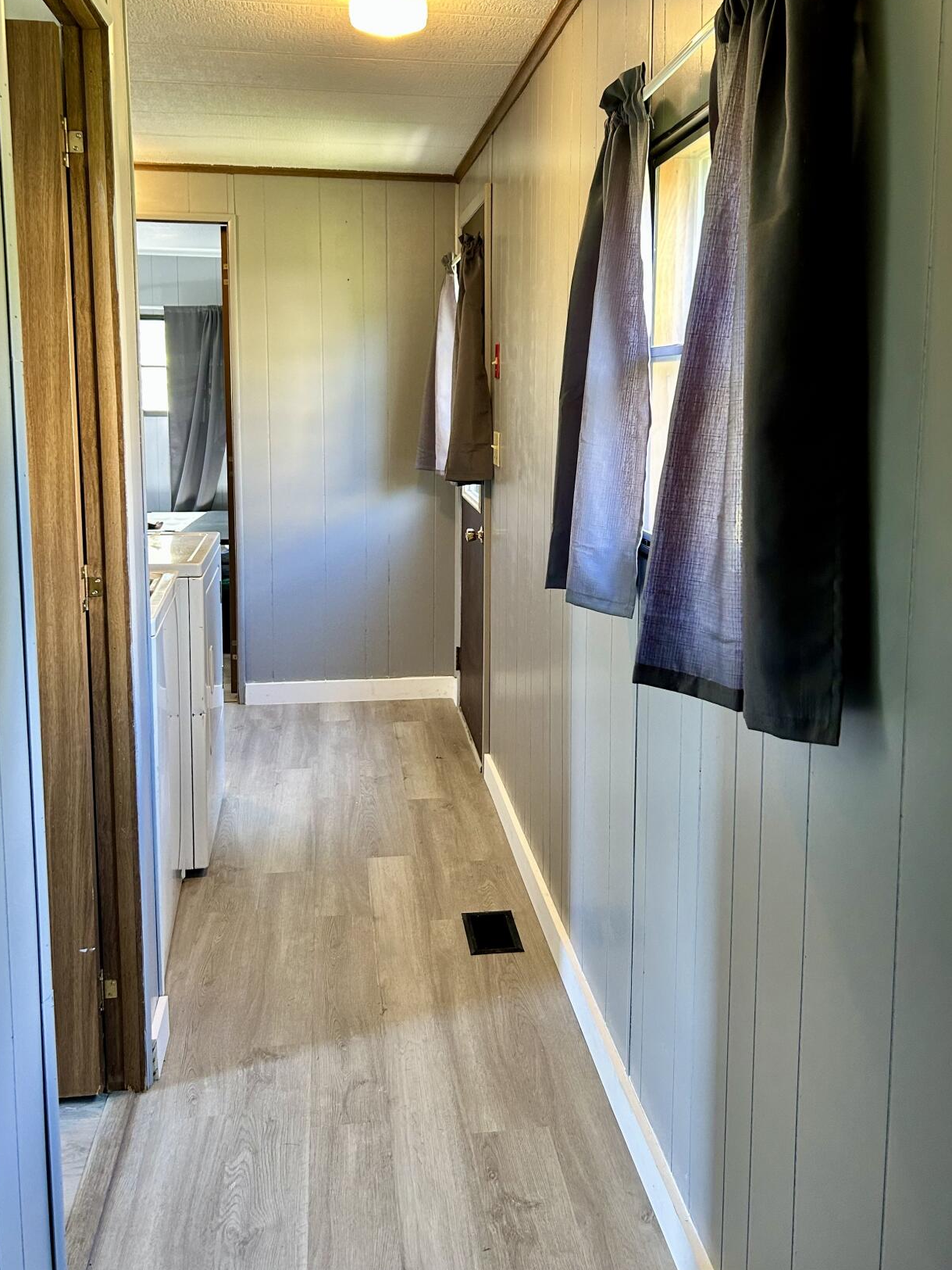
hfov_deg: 44.1
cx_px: 527
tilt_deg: -8.7
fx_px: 1173
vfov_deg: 56.5
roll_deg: -0.7
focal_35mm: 32
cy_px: 533
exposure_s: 1/60
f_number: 1.5
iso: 160
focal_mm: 5.7
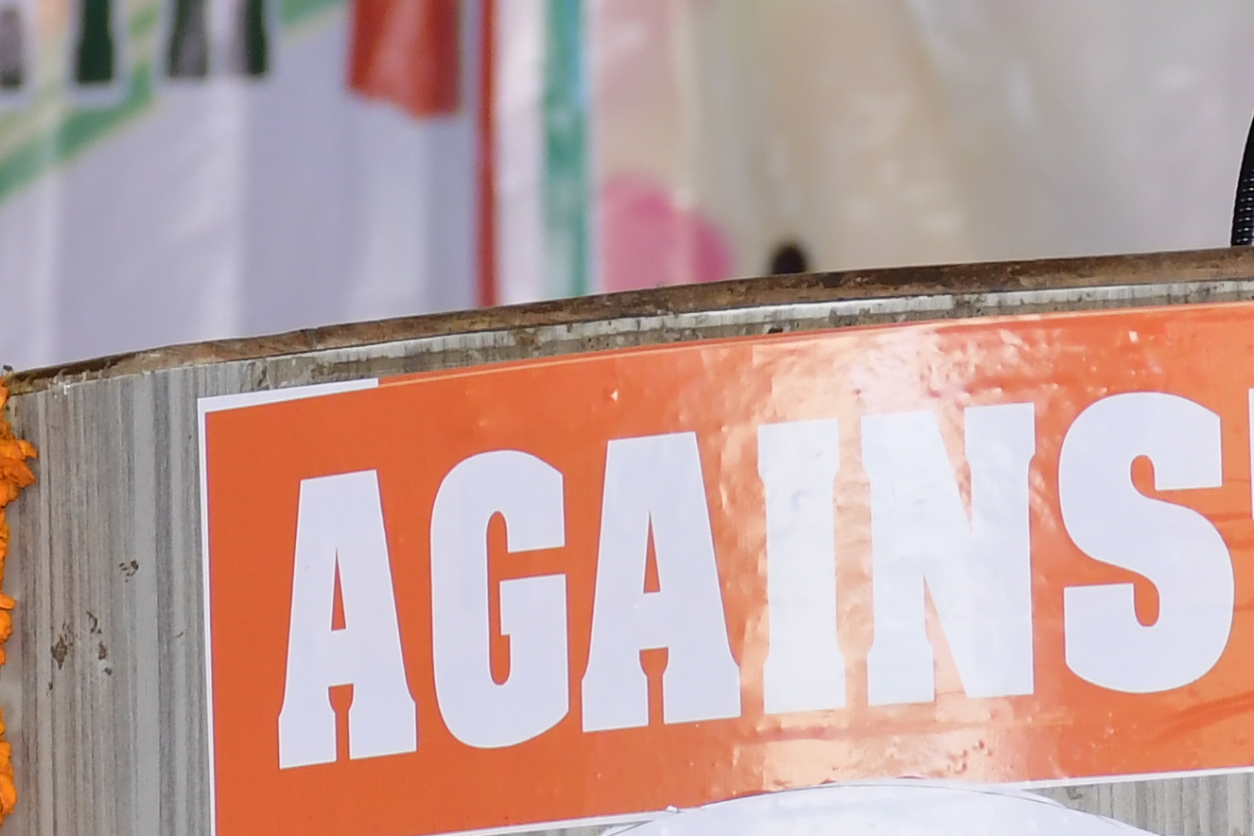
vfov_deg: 3.1
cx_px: 1758
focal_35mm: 441
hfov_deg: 4.6
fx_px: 15360
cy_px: 728
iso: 640
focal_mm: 70
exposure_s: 1/125
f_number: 6.3
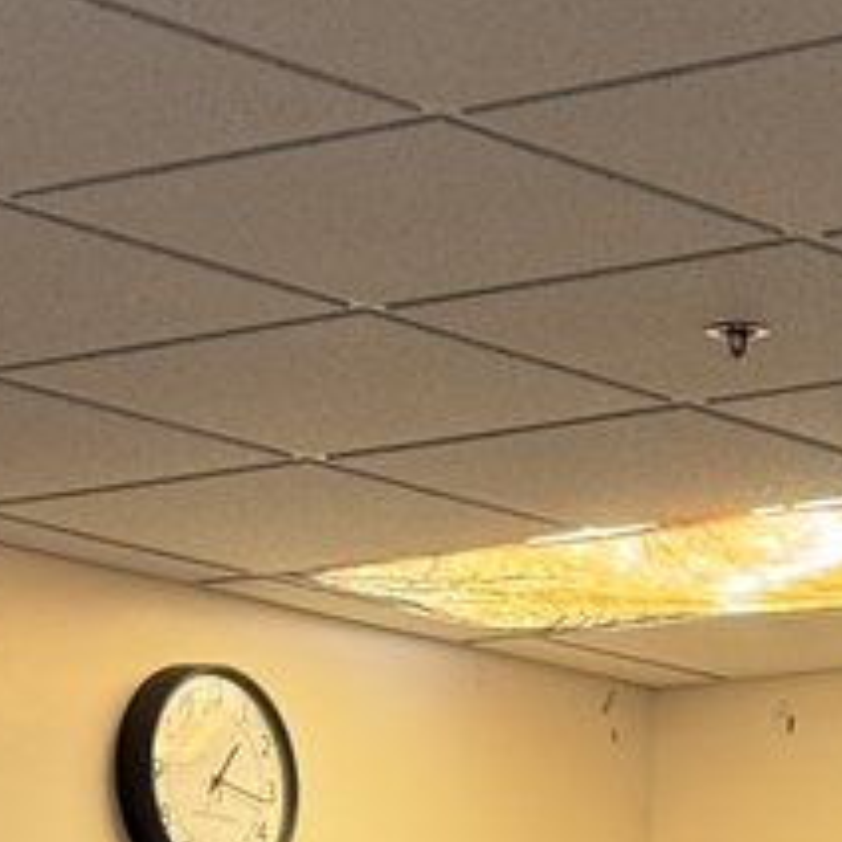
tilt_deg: -3.7
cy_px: 1871
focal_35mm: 205
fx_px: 5641
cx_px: 767
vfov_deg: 8.0
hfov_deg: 8.5
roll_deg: +0.0
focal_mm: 6.76
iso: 125
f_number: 1.78
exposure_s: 1/60
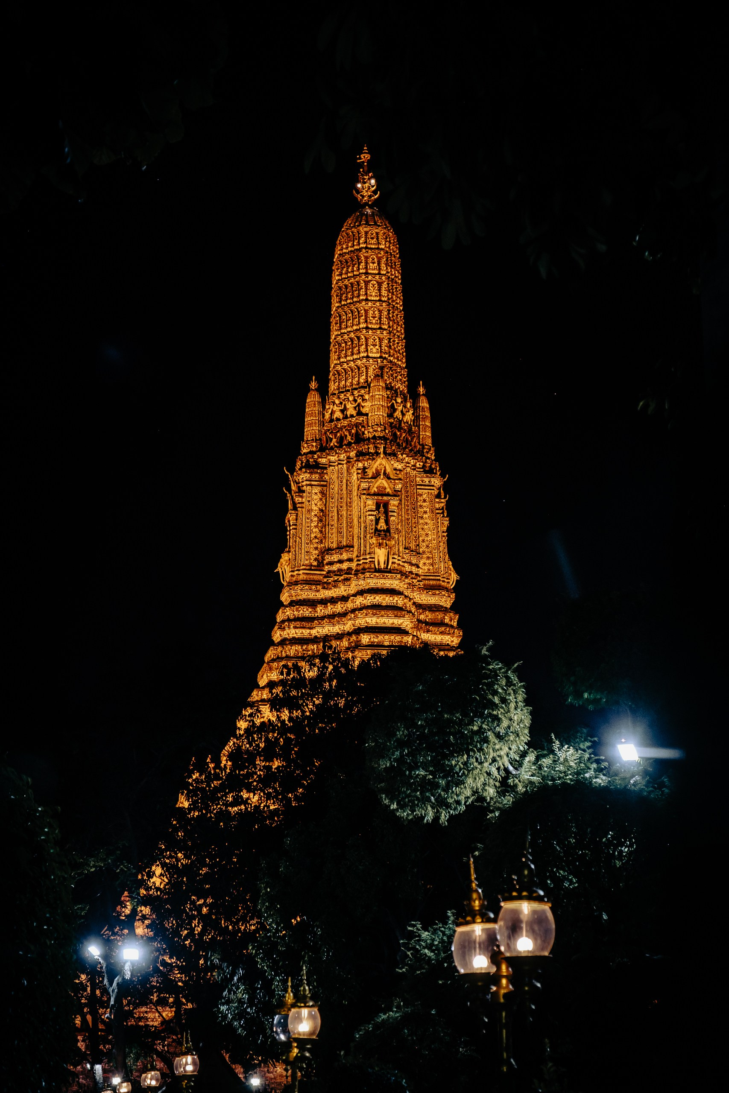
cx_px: 364
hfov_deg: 20.6
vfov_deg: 30.5
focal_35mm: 66
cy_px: 546
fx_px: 2004
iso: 800
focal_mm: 44.1
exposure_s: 1/125
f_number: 4
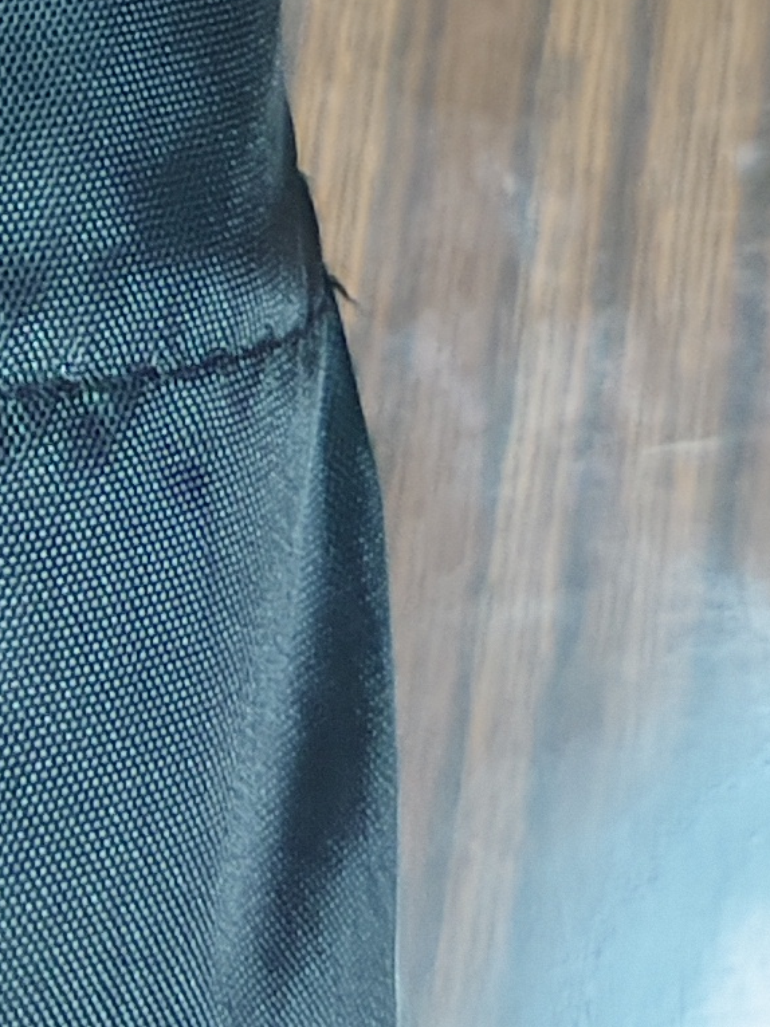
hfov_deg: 11.5
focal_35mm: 123
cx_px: -436
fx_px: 3650
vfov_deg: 14.2
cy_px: -830
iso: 391
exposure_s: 1/33.3
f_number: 1.88
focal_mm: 5.56
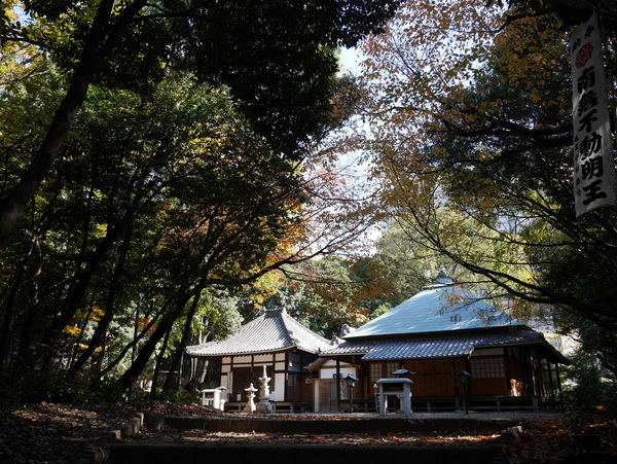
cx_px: 308
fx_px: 571
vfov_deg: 44.2
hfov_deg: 56.8
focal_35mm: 32
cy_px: 232
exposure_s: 1/160
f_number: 5
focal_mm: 16
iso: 200
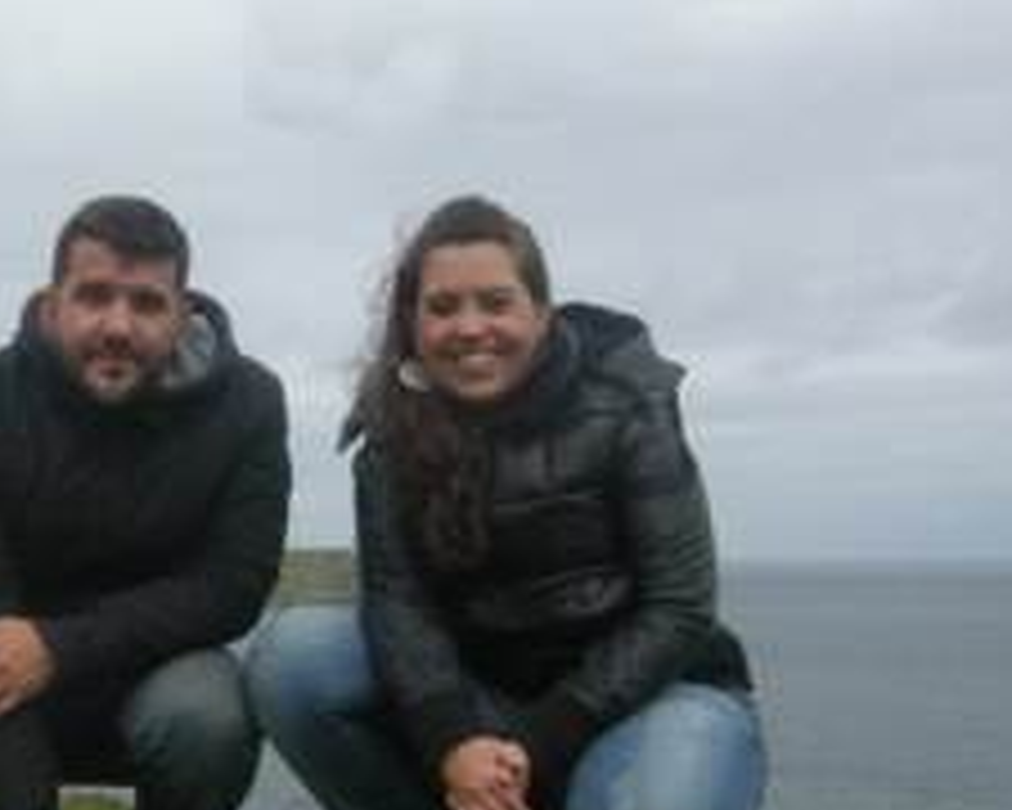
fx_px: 2097
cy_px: 536
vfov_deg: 21.8
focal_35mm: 70
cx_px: 207
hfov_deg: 26.6
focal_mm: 7.5
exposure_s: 1/216
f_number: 6.1
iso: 64
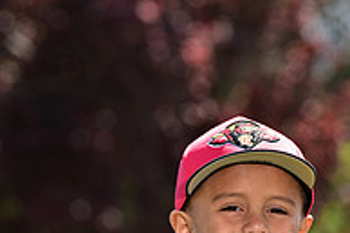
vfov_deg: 2.7
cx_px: 402
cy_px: 331
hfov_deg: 4.0
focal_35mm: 509
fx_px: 4944
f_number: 5
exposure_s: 1/200
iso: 80
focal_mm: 170
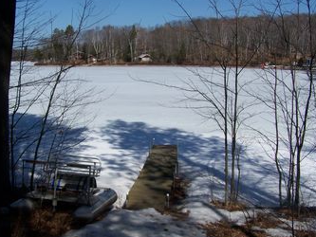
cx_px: 147
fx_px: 384
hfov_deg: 44.8
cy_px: 124
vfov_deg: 34.4
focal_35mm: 42
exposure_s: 1/640
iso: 80
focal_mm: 6.3
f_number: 5.6
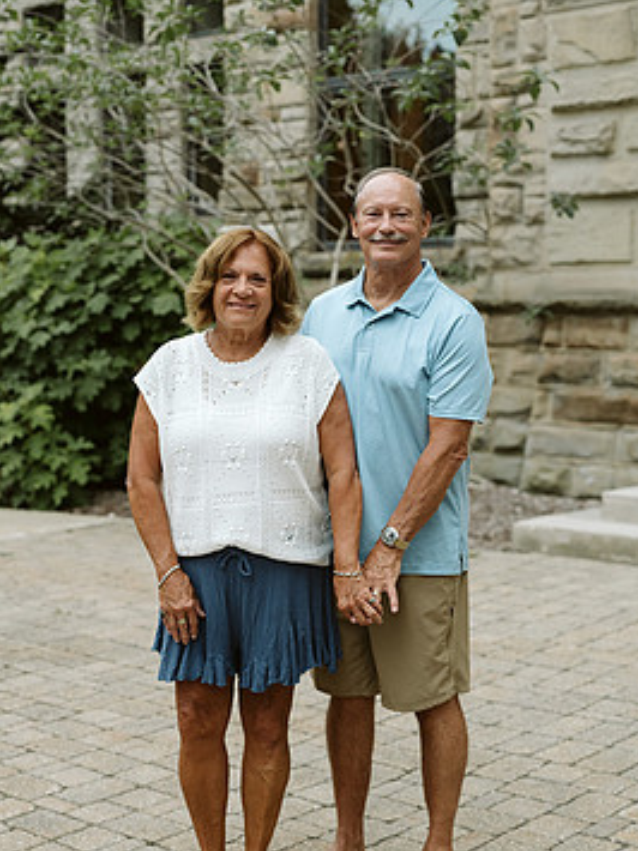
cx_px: 300
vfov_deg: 31.7
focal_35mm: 61
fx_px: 1500
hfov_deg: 24.0
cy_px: 398
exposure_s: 1/320
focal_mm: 50
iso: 640
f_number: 2.8
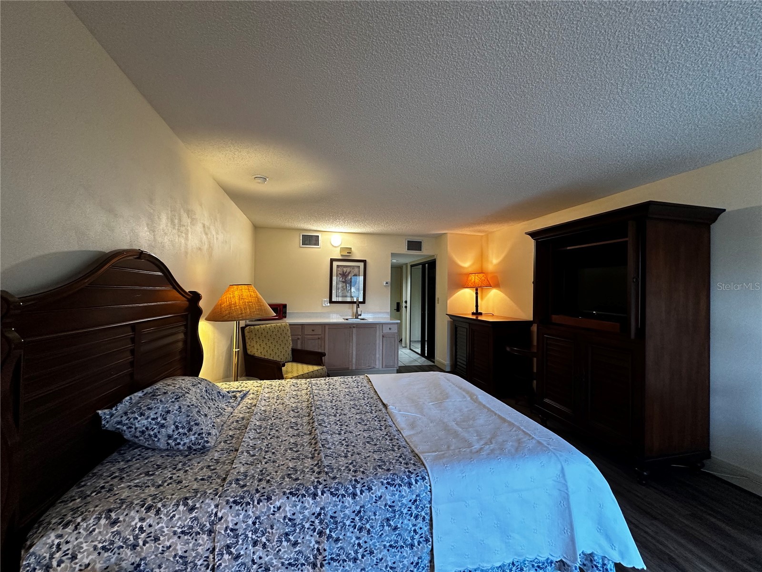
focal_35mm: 14
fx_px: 308
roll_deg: -0.8
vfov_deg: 85.7
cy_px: 286
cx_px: 381
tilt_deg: +0.8
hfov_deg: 102.1
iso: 250
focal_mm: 2.22
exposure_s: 1/60
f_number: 2.2
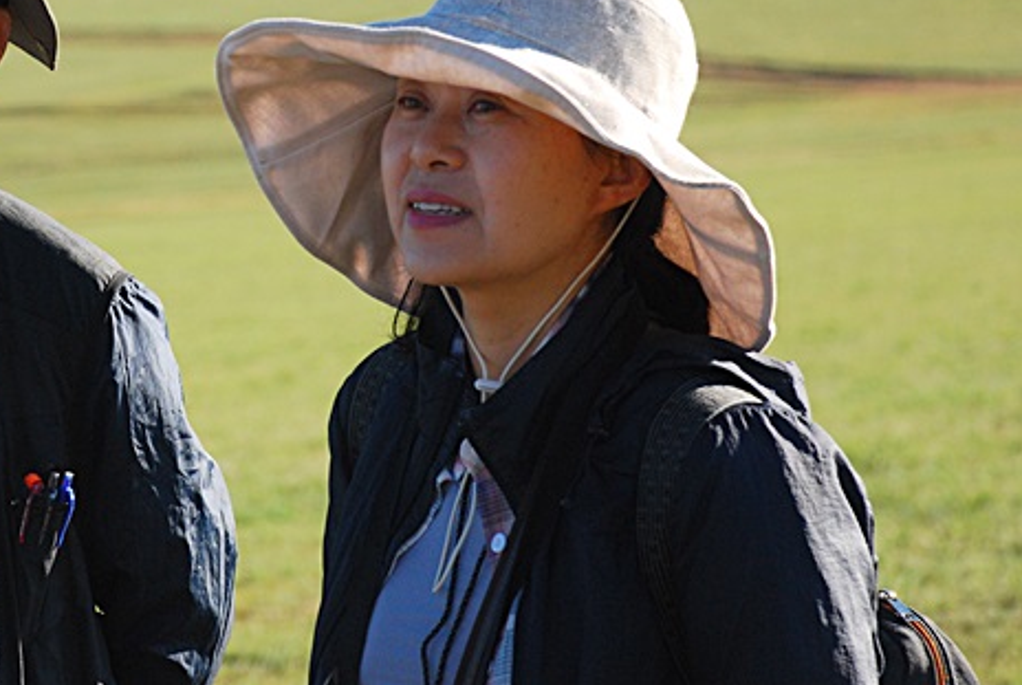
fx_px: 5886
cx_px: 143
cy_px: 203
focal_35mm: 207
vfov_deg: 6.7
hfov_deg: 9.9
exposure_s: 1/800
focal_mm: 80
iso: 400
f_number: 6.3
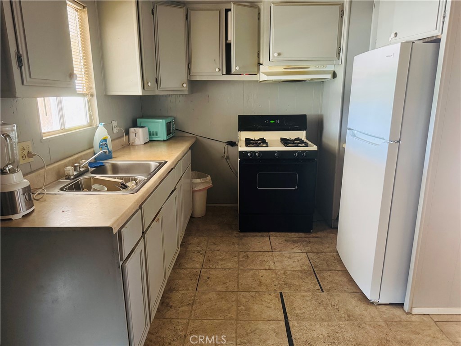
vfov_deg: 56.8
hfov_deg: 71.6
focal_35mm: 24
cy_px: 173
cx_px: 230
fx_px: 320
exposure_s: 1/55
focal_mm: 6.76
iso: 800
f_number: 1.78
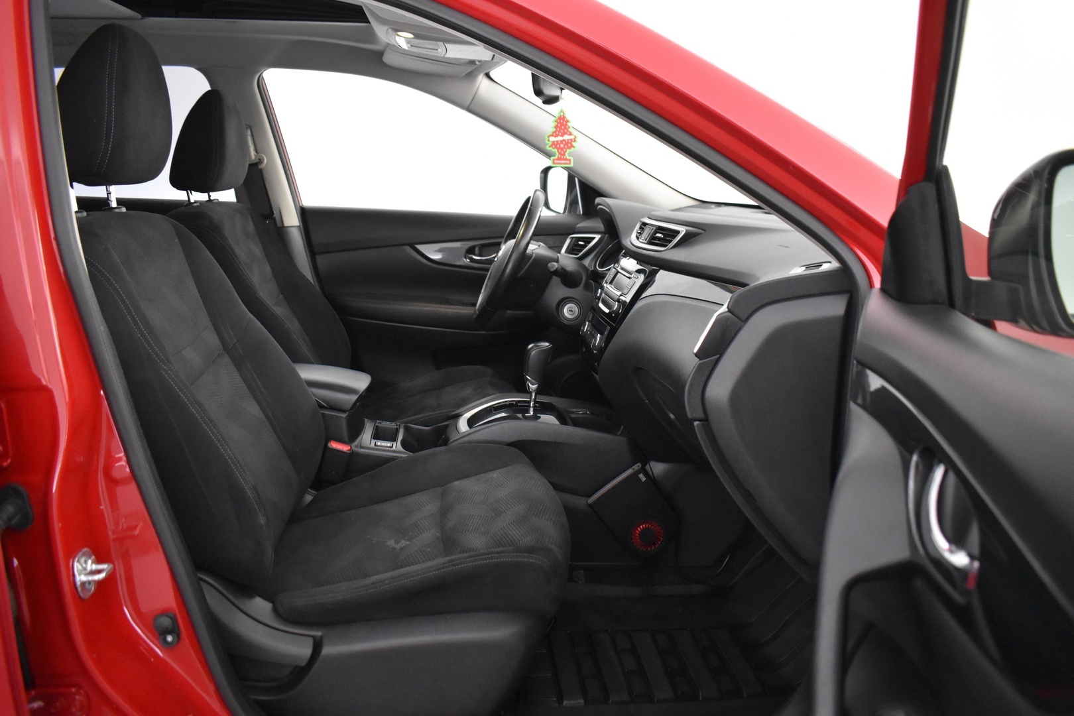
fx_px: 805
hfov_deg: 67.4
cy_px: 358
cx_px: 537
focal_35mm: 27
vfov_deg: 47.9
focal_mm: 18
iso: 3200
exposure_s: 1/20
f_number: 3.5
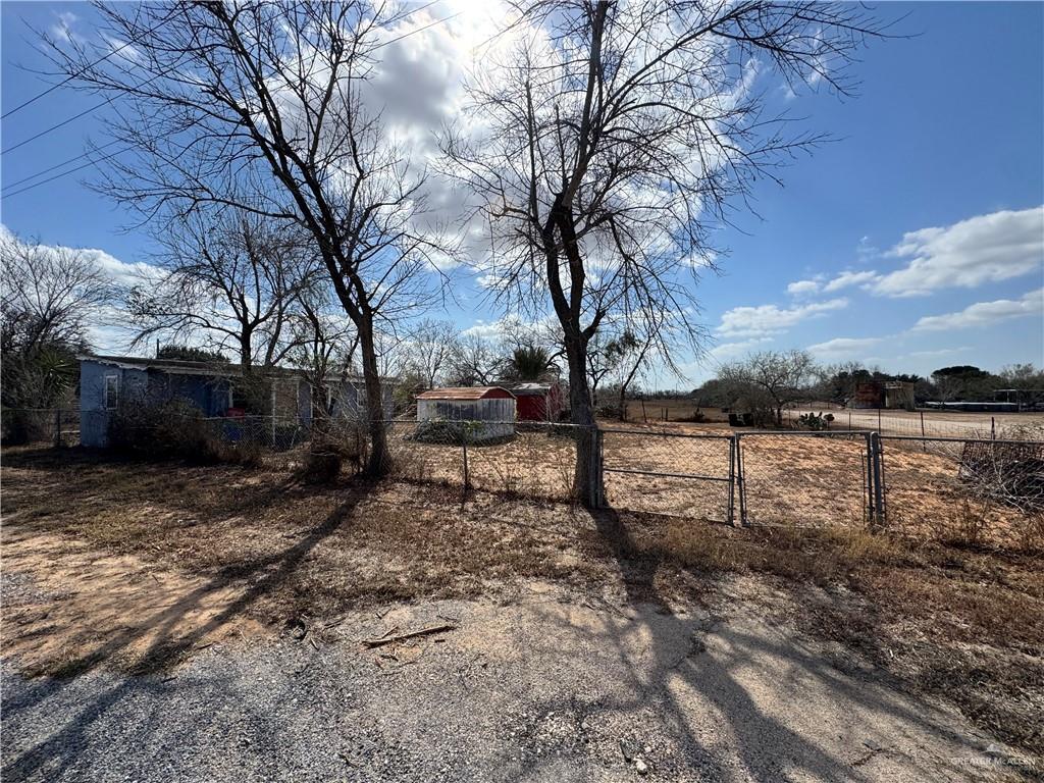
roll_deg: +1.1
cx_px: 522
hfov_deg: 102.1
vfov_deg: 85.7
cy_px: 392
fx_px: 422
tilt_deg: +1.8
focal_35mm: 14
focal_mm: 2.22
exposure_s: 1/4132
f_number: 2.2
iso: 50
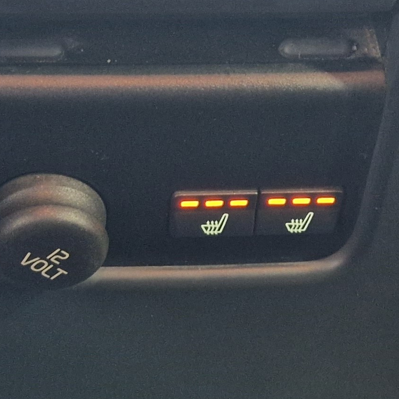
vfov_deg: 18.1
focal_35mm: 96
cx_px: 106
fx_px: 1252
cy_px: 199
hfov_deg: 18.0
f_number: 1.8
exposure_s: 1/25
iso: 640
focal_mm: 5.4
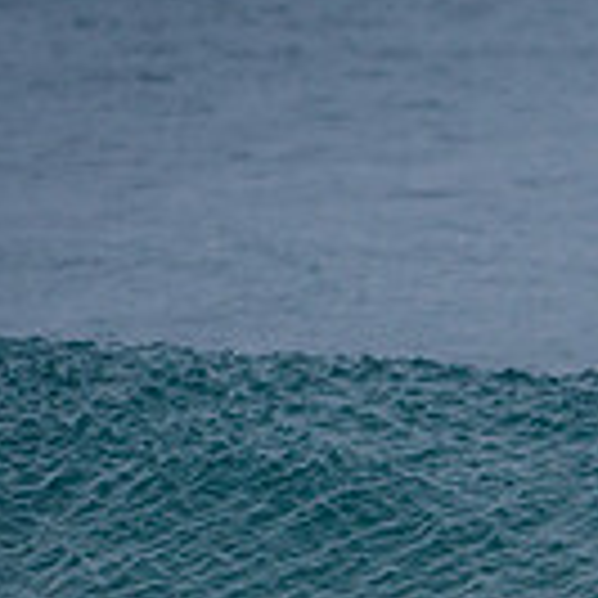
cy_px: 659
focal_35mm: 2279
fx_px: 44542
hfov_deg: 0.8
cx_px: 1187
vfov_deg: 0.8
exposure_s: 1/2000
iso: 560
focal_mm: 500
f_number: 5.6
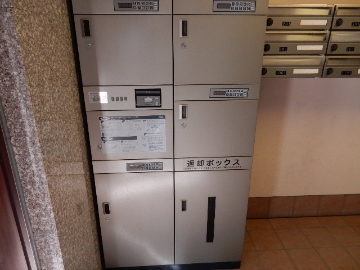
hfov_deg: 69.4
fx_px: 260
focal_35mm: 25
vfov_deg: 54.9
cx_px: 180
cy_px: 135
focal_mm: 4.5
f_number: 3.7
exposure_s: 1/30
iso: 320
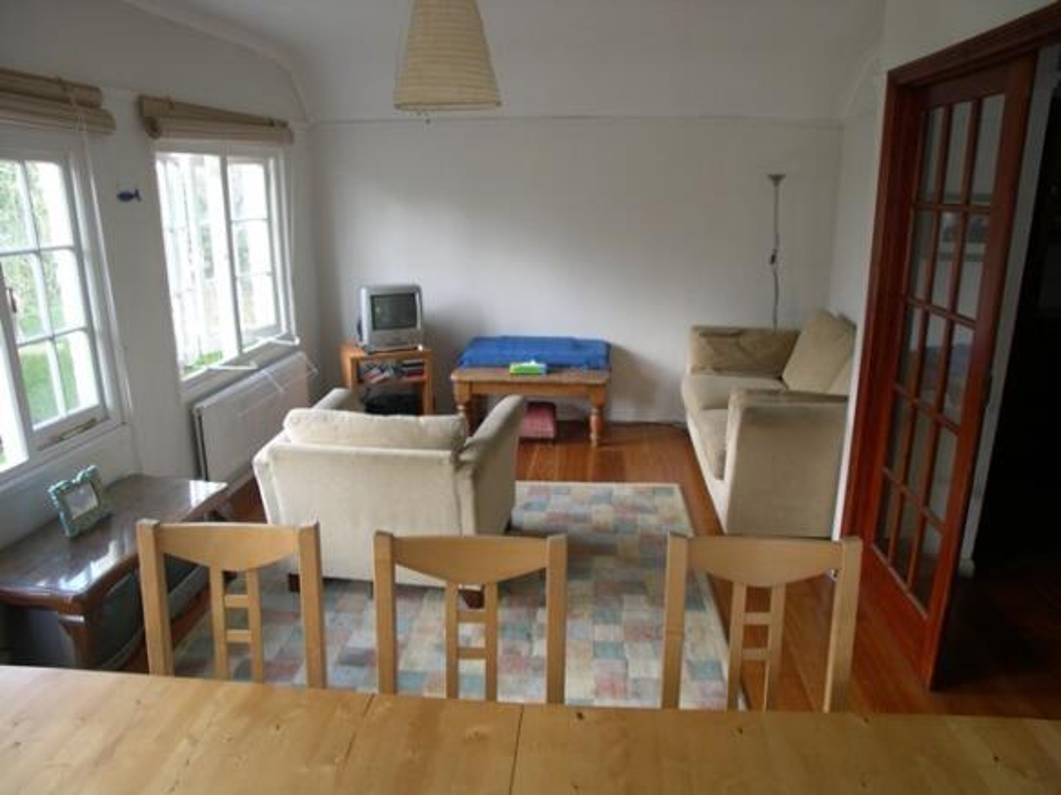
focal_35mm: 38
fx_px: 1164
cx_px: 530
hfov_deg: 49.0
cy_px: 398
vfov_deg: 37.7
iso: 100
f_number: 2.8
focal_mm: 8
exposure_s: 1/28.6
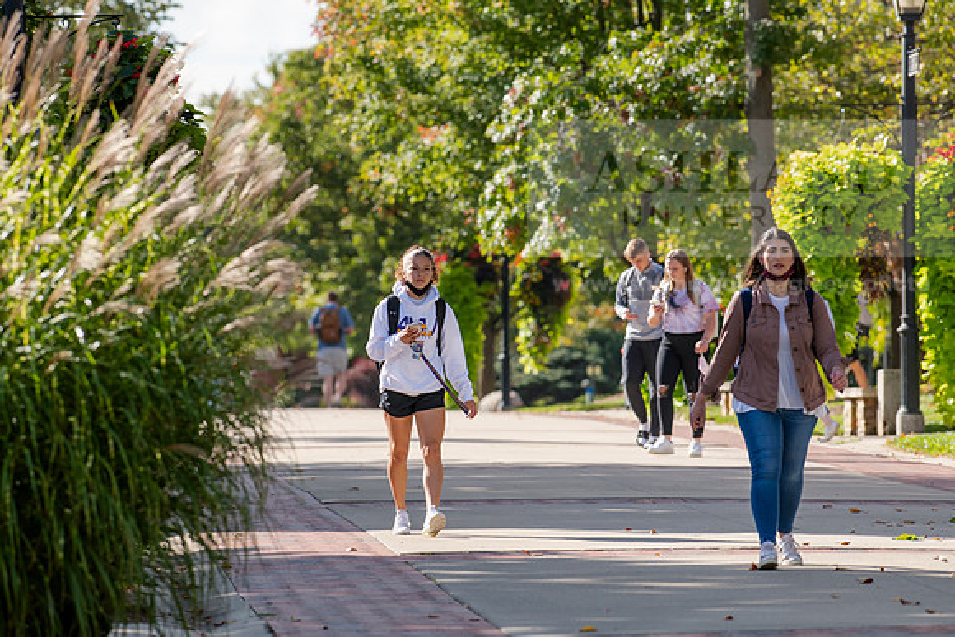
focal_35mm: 300
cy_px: 318
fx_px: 7960
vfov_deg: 4.6
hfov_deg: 6.9
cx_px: 478
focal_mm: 300
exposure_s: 1/500
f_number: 7.1
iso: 250
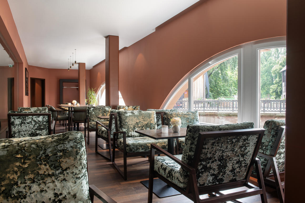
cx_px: 152
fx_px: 246
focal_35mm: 29
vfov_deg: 45.0
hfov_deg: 63.7
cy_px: 102
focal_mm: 29
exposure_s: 1/2
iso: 160
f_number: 16
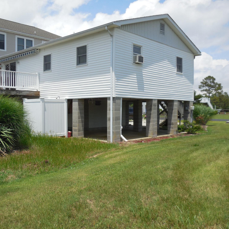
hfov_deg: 45.9
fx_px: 269
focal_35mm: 36
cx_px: 99
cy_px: 113
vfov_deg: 46.0
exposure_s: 1/640
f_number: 6.5
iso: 125
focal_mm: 5.3
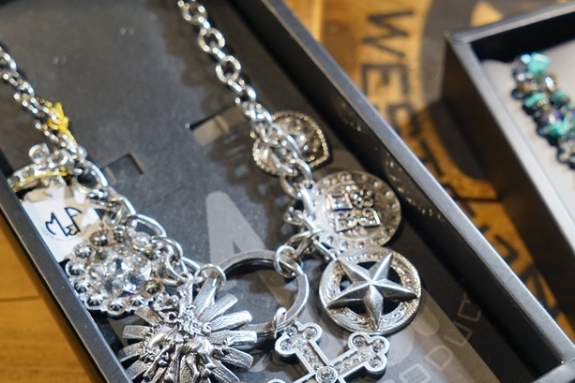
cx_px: 377
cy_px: 223
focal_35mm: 75
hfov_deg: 26.9
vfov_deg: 18.2
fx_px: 1198
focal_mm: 46
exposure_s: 1/125
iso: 1000
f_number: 5.6
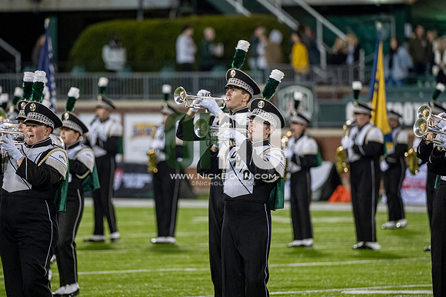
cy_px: 148
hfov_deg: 6.9
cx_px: 223
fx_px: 3714
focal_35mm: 300
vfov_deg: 4.6
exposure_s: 1/500
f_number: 2.8
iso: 1000
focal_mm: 200
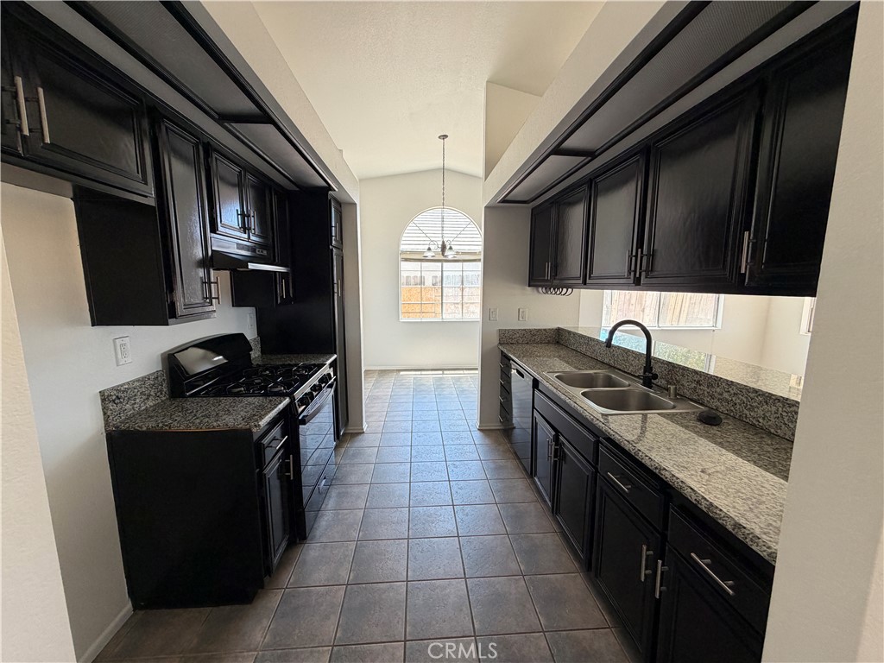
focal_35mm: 14
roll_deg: +0.6
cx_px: 442
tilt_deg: -6.6
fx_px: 358
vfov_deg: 85.7
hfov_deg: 102.1
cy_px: 332
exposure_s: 1/121
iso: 160
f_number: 2.2
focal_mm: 2.22
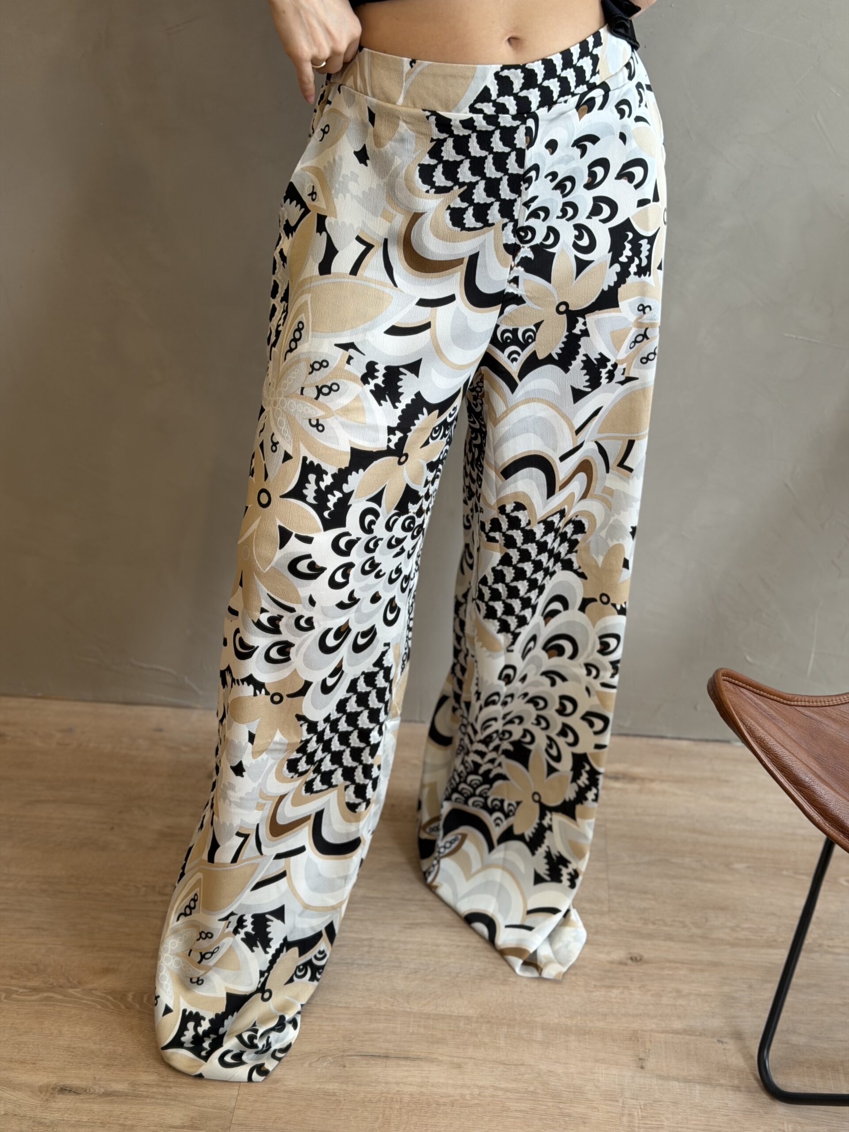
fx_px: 1570
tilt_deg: -34.9
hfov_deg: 30.3
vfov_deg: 39.7
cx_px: 424
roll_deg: -0.9
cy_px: 566
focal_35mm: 48
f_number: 1.78
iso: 100
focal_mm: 6.76
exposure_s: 1/117
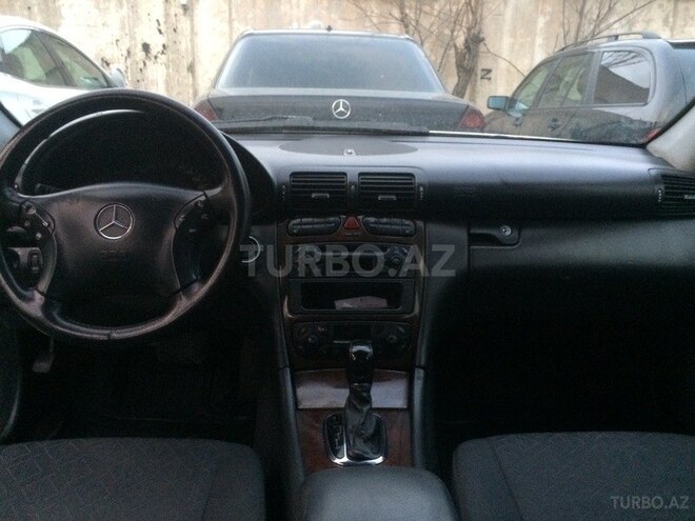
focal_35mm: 29
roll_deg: -0.6
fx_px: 582
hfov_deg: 61.7
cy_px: 260
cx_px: 348
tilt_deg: -16.5
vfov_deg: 48.2
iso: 320
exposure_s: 1/20
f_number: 2.2
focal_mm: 4.15
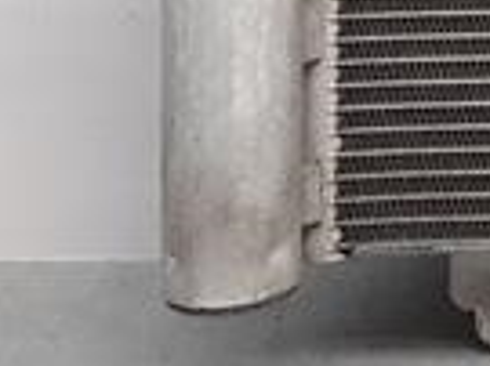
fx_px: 1881
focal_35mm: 133
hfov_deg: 13.4
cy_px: -438
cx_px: 867
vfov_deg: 10.0
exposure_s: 1/50
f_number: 1.9
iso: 40
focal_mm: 2.91
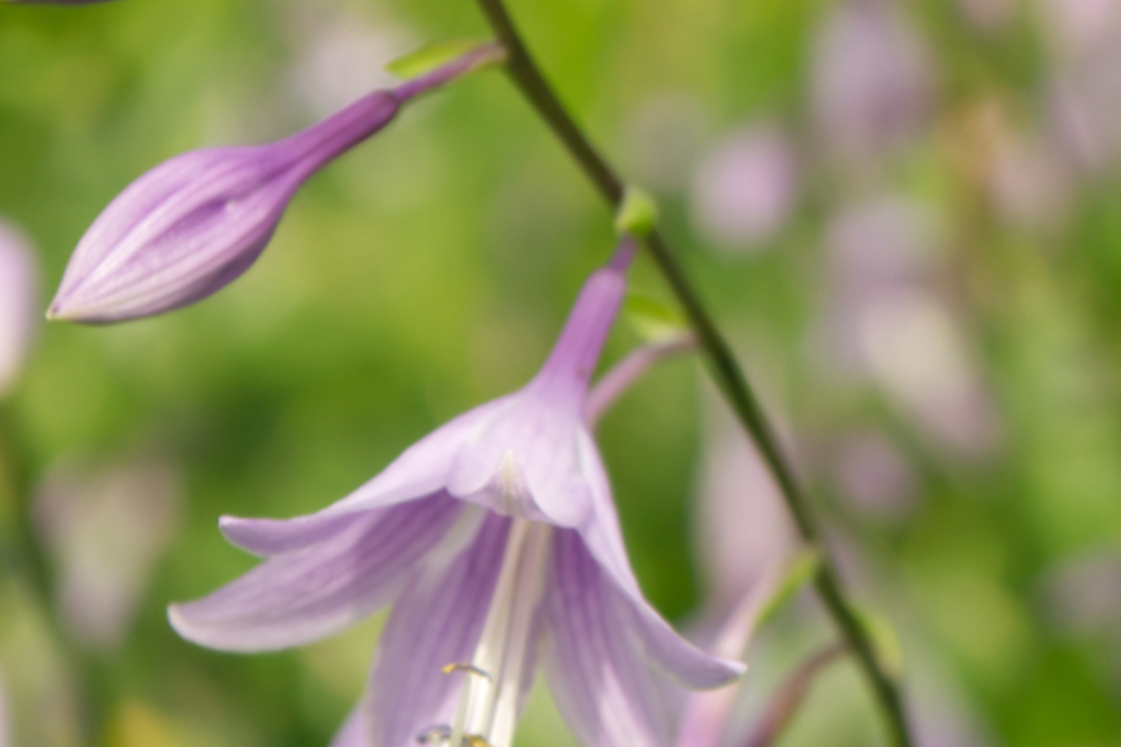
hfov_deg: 9.5
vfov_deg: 6.3
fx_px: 6766
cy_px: 735
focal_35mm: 217
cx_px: 519
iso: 320
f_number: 5.6
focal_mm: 55
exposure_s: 1/500
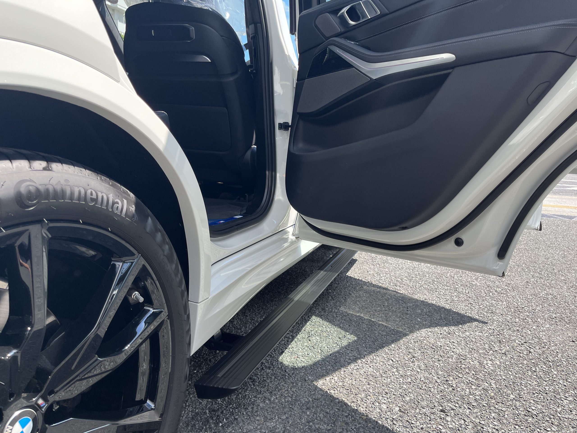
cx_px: 288
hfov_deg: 67.3
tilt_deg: -11.1
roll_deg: -2.7
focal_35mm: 26
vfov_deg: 53.1
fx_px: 433
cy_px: 216
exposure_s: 1/878
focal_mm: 5.1
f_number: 1.6
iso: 50
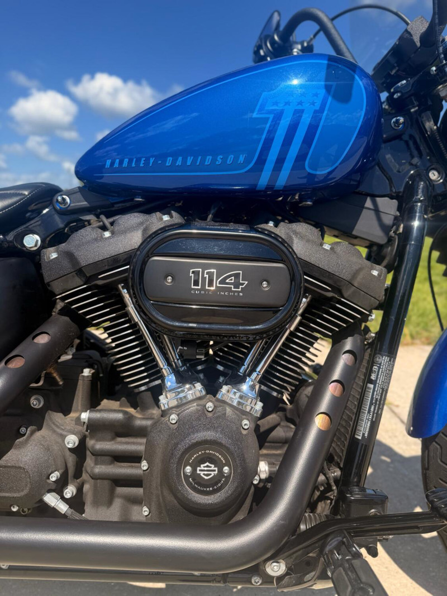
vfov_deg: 71.6
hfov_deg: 56.8
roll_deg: -4.9
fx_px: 413
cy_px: 298
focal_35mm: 24
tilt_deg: -12.6
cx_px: 224
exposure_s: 1/3279
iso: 80
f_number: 1.78
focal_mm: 6.76
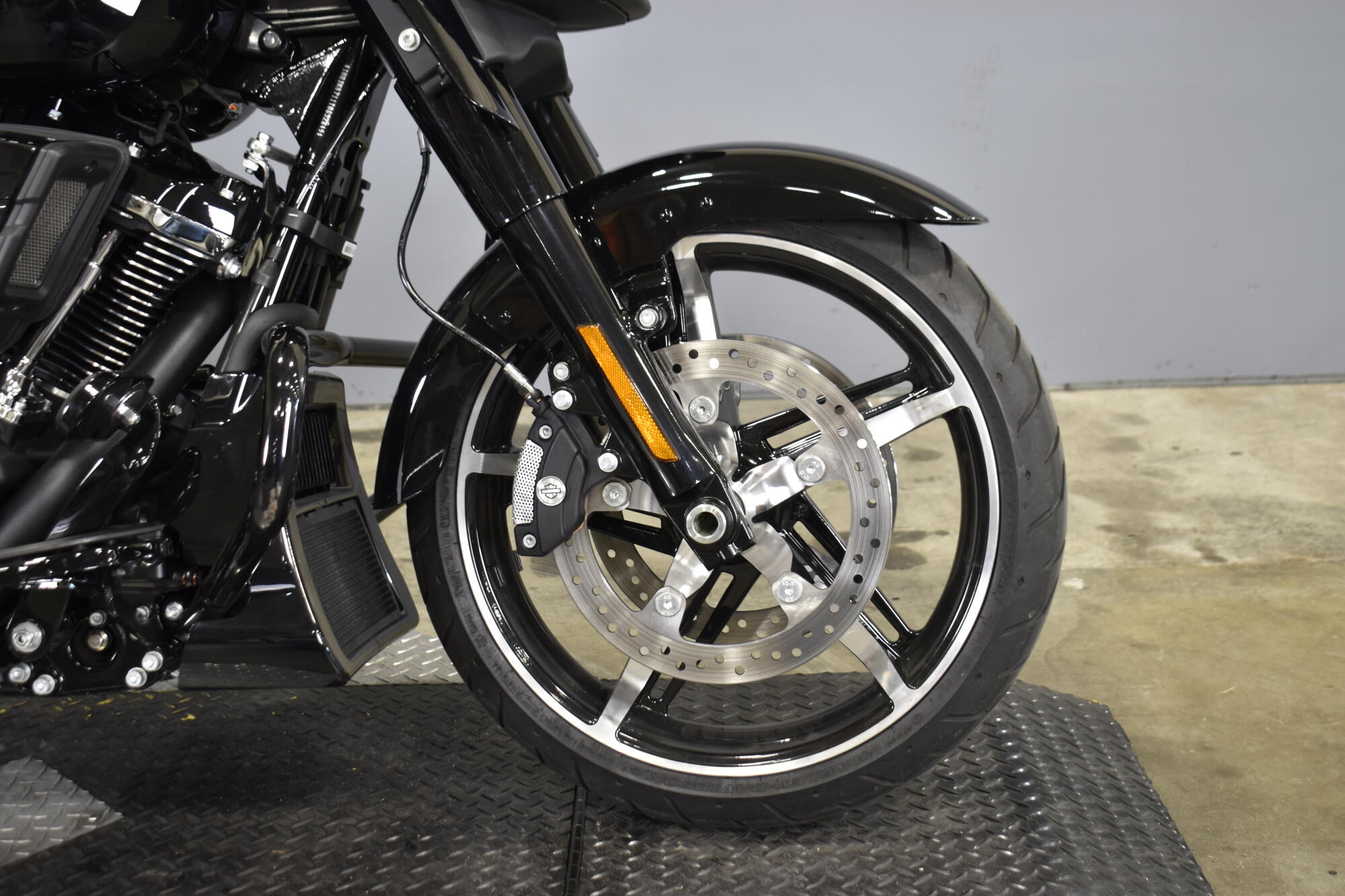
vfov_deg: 29.9
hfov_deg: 43.6
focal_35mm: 45
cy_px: 448
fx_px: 1681
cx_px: 672
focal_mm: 30
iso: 400
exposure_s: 1/13
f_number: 4.2
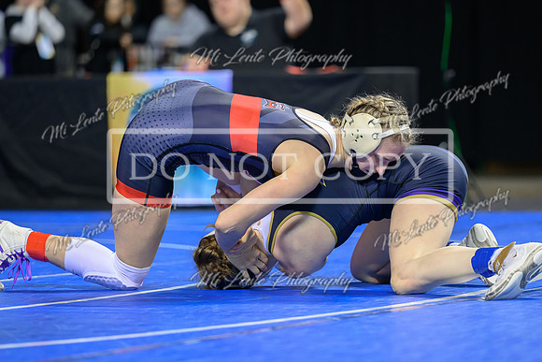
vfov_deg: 7.2
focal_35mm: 190
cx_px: 290
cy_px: 190
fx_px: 2864
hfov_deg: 10.8
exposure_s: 1/800
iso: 2500
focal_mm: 155
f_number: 2.8
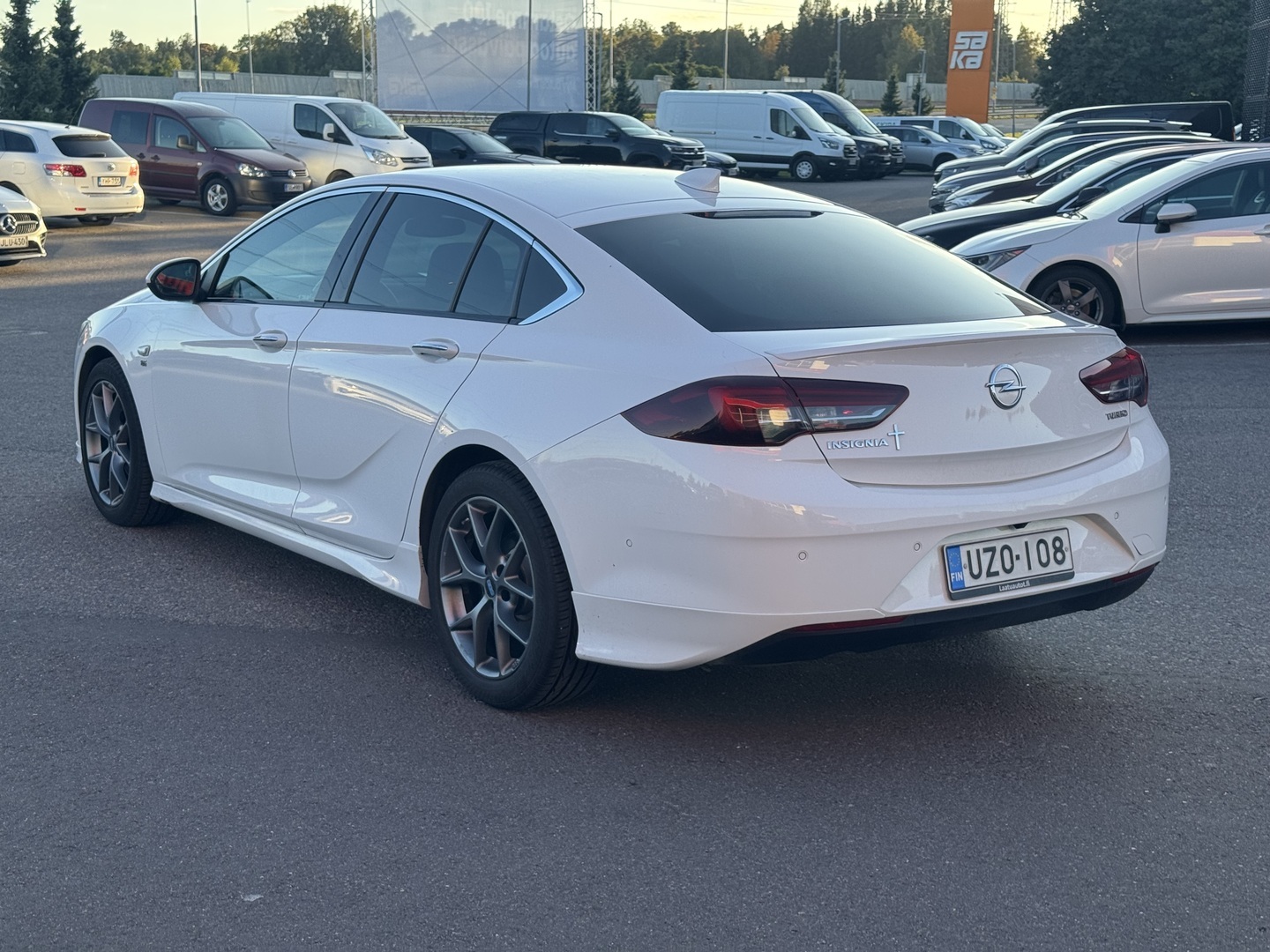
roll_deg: -0.6
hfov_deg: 39.7
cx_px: 635
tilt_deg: -11.2
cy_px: 476
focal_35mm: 48
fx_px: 1761
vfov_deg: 30.3
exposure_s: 1/822
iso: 64
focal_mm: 6.76
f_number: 1.78
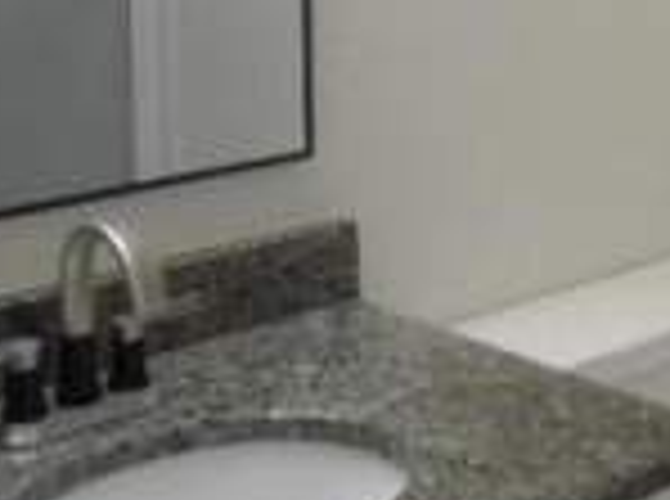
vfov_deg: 17.3
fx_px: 1622
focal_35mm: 84
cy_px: 81
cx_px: 683
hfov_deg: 22.4
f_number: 2.8
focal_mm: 4.7
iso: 400
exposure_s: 1/125
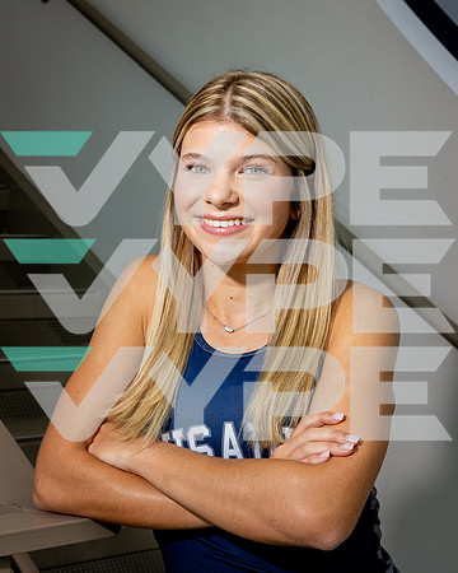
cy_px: 315
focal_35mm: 71
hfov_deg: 21.5
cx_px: 151
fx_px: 1202
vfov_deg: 26.8
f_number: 8
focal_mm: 43
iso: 400
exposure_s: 1/250
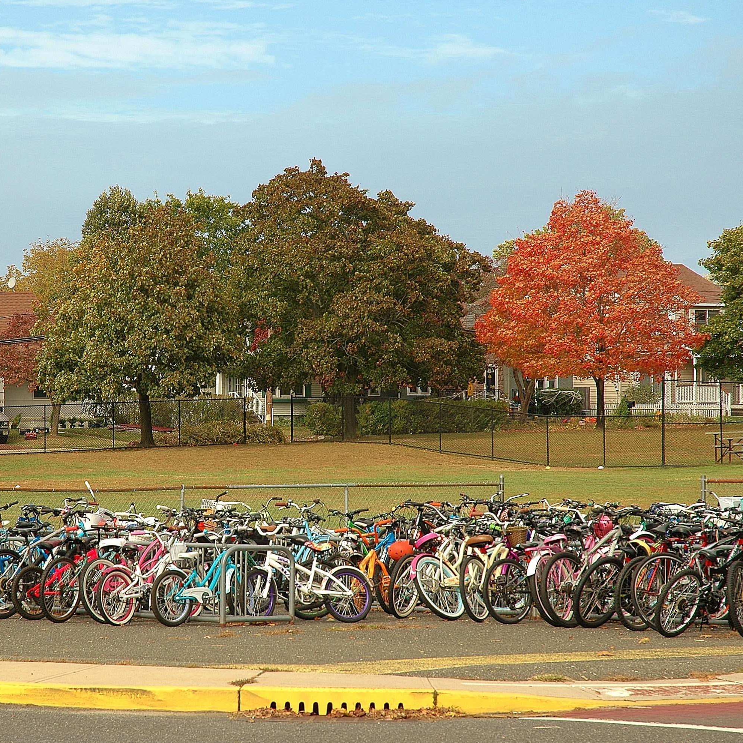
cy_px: 371
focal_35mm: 135
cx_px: 255
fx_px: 3278
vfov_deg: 12.9
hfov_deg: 12.9
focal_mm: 70
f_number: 9
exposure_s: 1/320
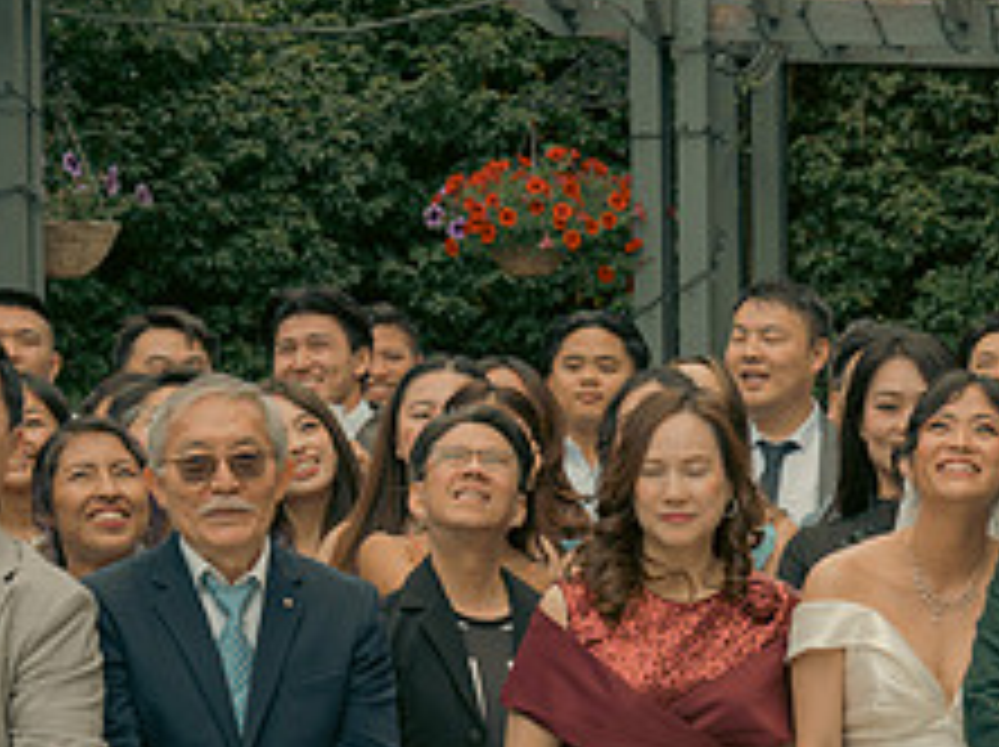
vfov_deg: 8.4
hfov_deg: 11.0
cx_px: 1246
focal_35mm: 176
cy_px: 772
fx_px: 5074
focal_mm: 70
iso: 125
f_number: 5.6
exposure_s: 1/160
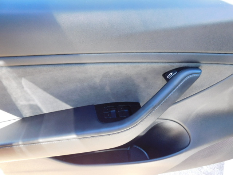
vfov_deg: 58.9
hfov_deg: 73.9
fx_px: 155
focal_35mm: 23
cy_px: 88
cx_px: 116
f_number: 3
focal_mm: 4
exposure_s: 1/30
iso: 125
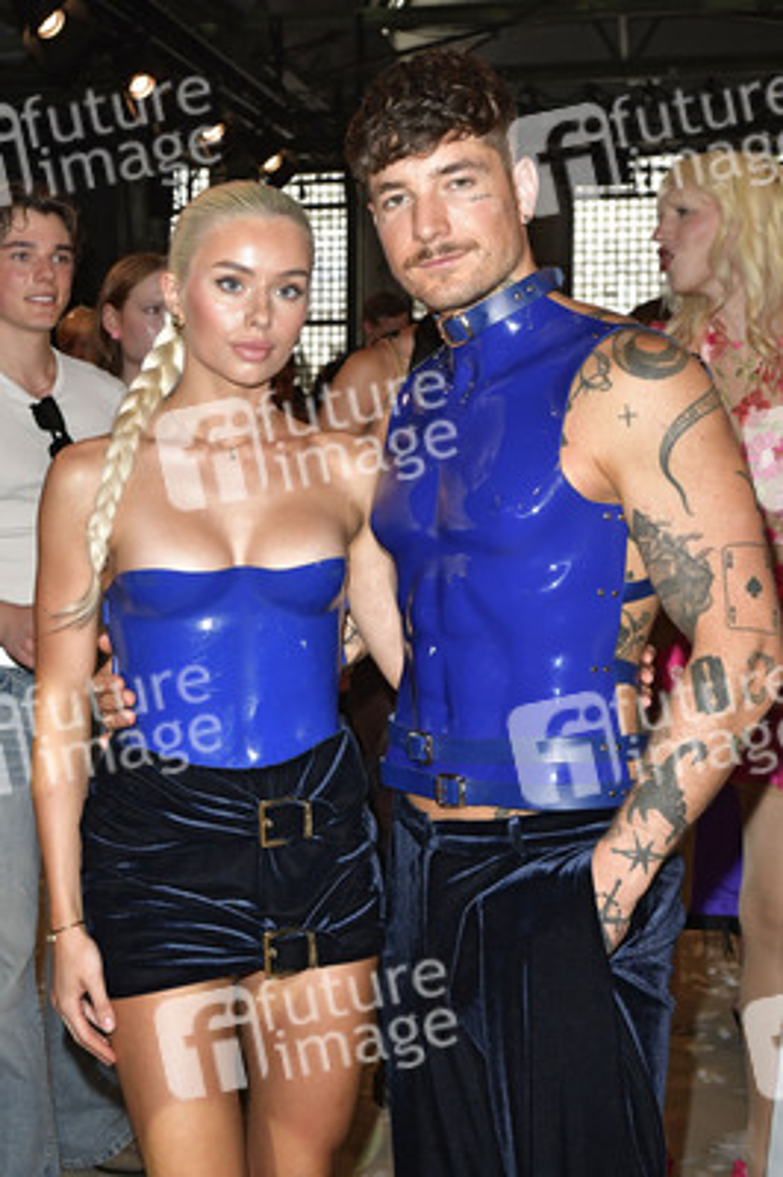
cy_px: 588
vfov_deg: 50.7
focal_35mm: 38
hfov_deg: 35.0
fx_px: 1242
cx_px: 392
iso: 800
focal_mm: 32
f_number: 7.1
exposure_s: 1/250
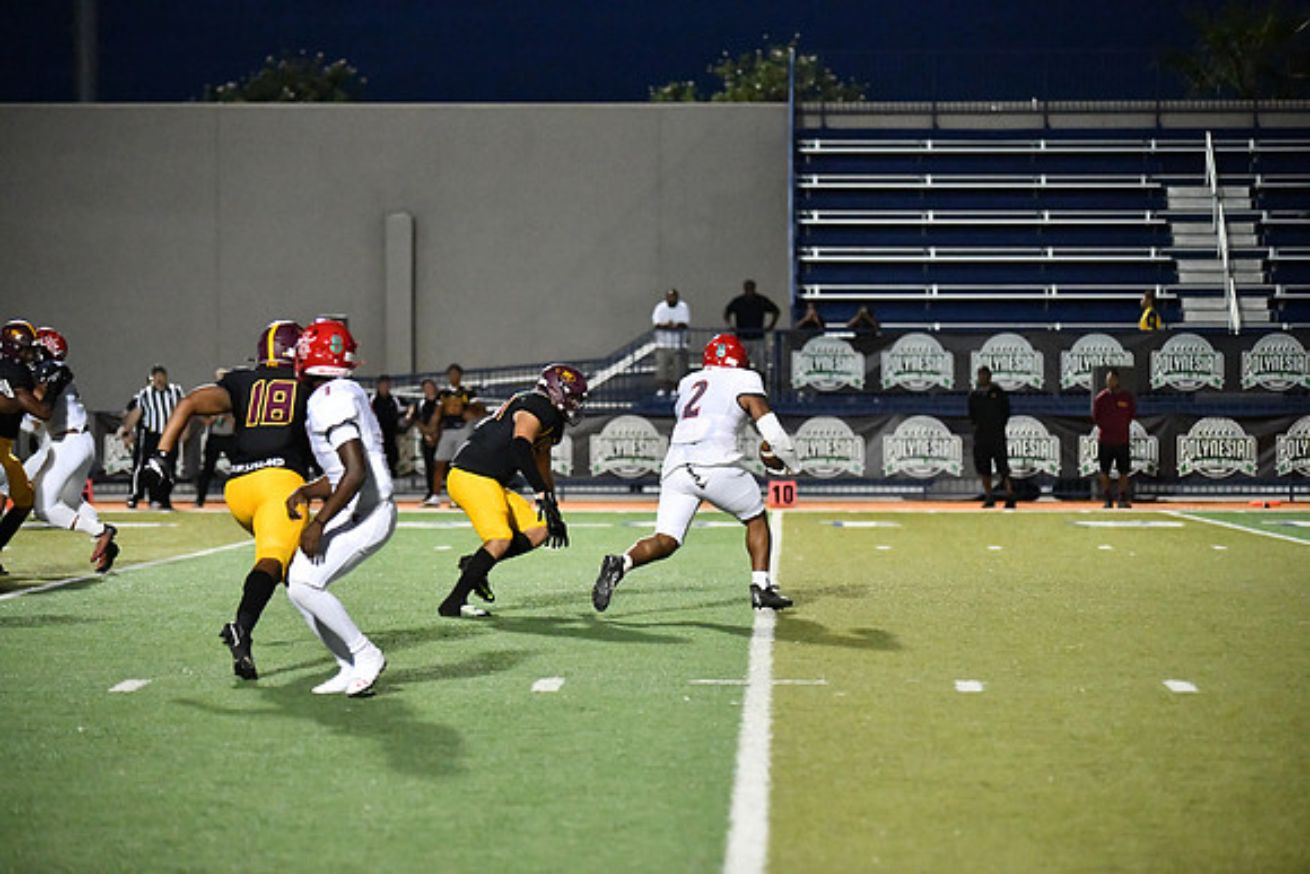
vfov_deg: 12.2
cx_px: 655
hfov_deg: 18.3
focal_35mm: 112
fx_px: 4076
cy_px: 437
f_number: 2.8
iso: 14400
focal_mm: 112
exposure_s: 1/3200
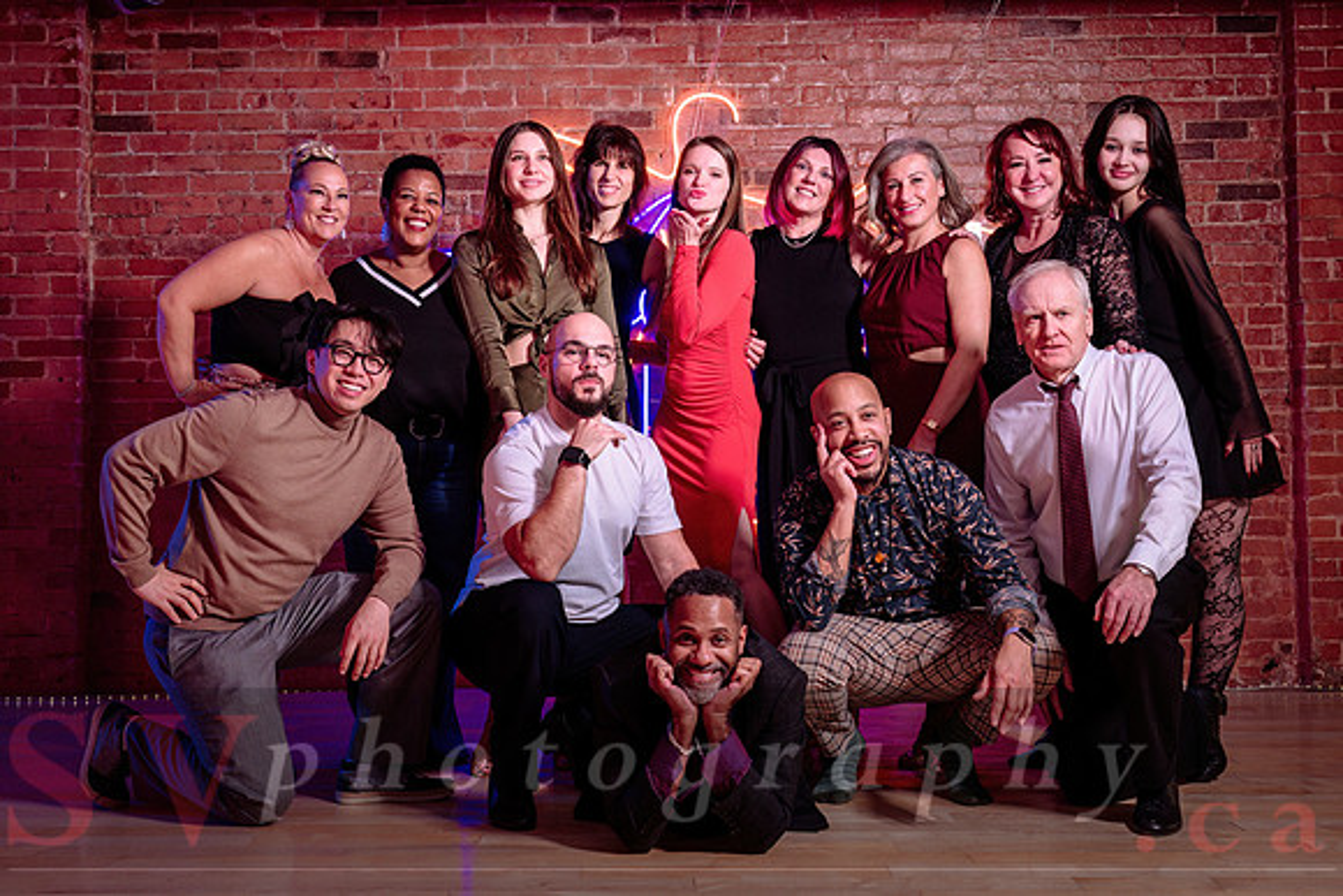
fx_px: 1654
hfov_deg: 44.2
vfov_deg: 30.3
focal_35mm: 44
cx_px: 646
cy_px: 375
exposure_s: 1/100
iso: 500
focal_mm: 34
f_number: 4
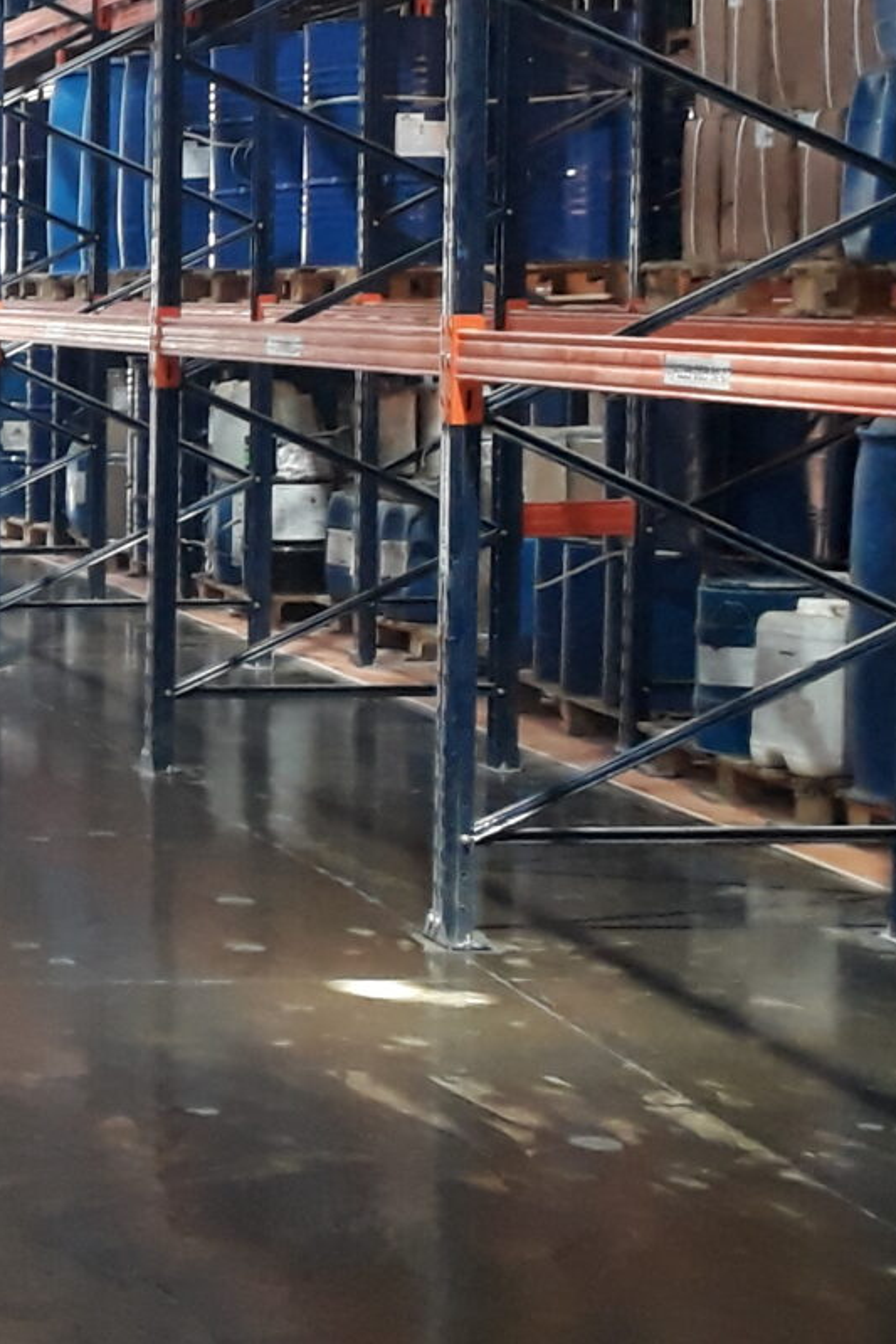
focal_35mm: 90
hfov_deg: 13.3
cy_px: 619
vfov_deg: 22.6
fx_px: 3358
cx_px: -841
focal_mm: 3.6
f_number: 1.9
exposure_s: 1/17
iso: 200
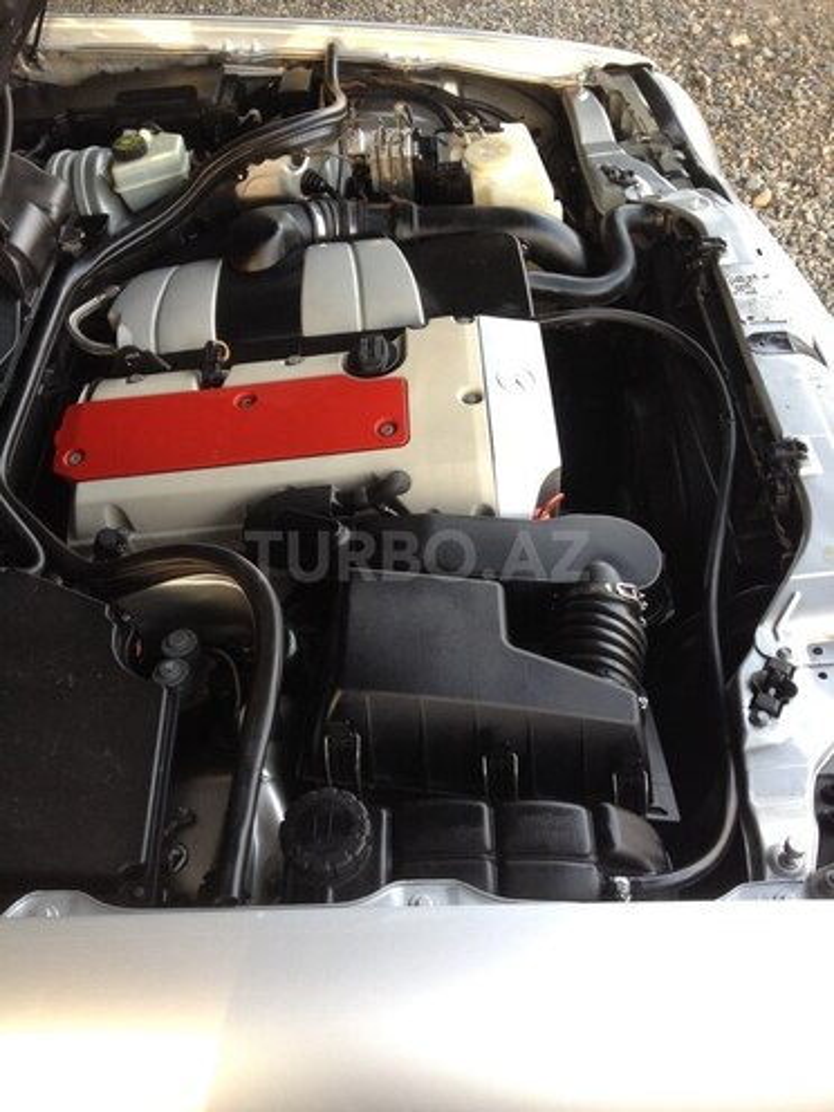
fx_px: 1124
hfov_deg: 40.7
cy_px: 556
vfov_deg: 52.6
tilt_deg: -48.2
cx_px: 417
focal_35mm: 35
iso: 64
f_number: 2.4
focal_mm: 4.28
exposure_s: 1/40
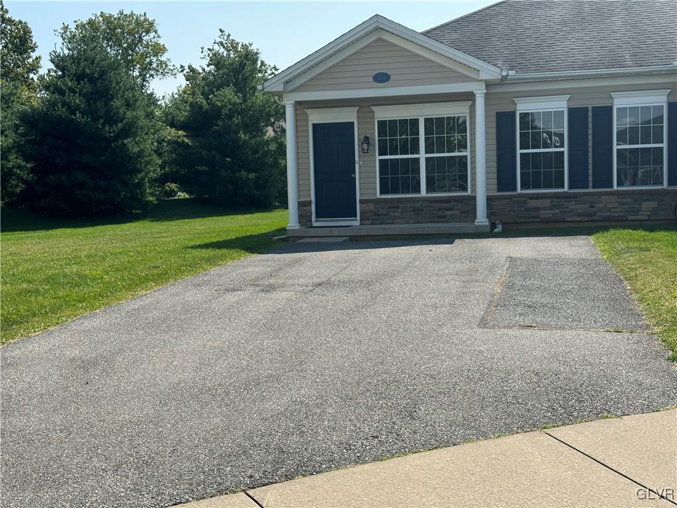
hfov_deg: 39.7
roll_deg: +1.7
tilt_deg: -3.2
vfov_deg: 30.3
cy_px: 254
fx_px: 939
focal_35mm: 48
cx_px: 338
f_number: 1.78
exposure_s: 1/3425
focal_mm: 6.76
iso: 64
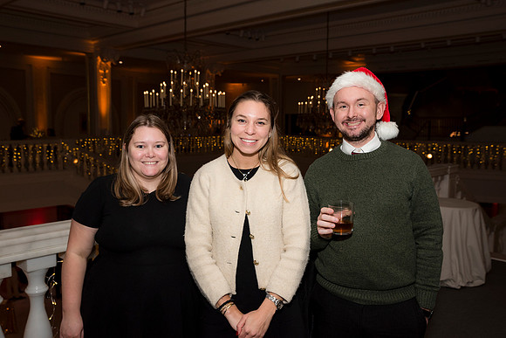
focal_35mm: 33
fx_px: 469
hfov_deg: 56.6
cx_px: 254
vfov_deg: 39.6
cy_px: 166
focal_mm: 32
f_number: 5
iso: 800
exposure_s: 1/160
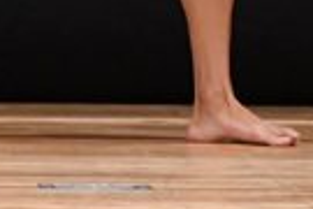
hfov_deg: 1.2
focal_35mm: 1725
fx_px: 14997
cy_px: -314
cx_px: 194
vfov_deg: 0.8
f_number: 5.6
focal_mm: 200
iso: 3200
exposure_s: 1/400
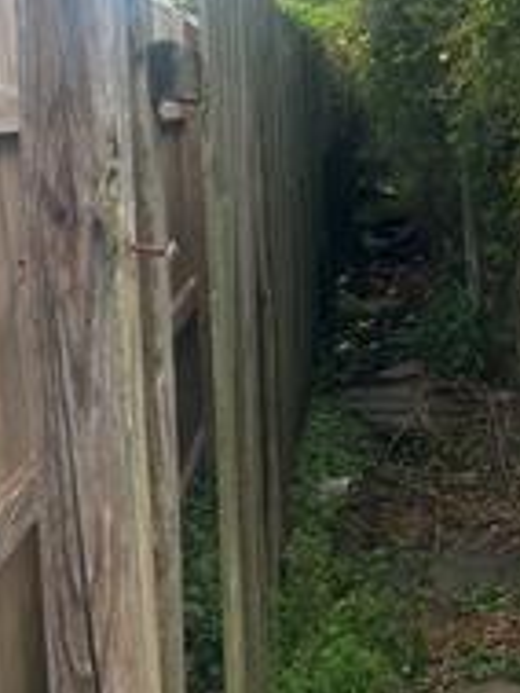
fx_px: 1320
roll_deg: +2.5
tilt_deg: -0.4
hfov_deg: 21.2
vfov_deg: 28.4
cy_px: 84
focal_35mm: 66
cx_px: 560
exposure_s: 1/917
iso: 50
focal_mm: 5.7
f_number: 1.5
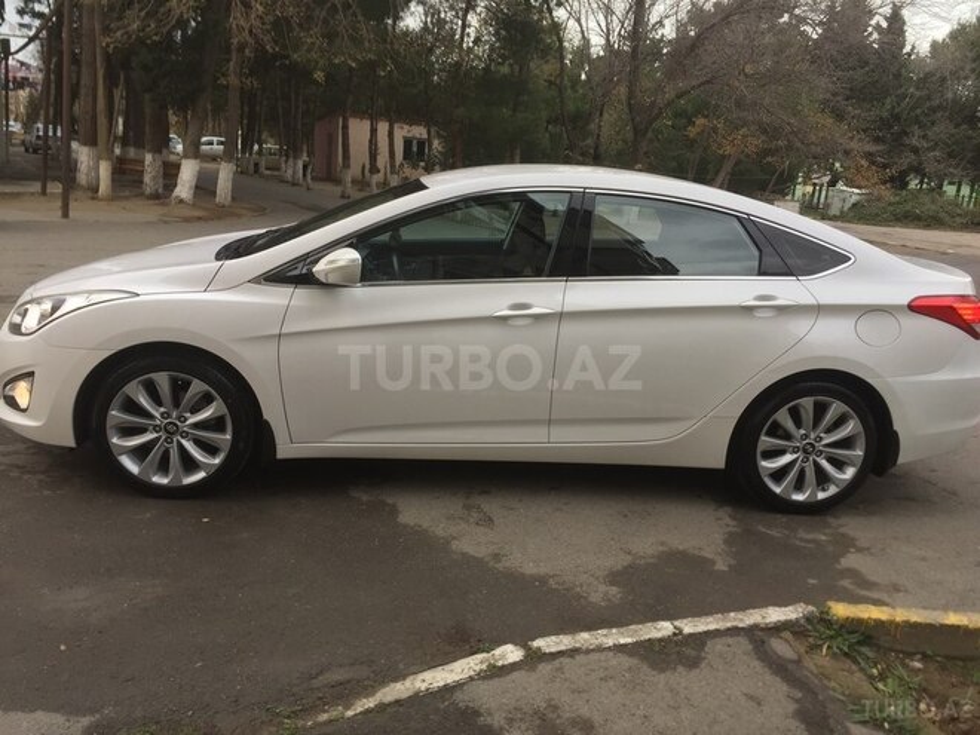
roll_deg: -5.1
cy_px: 368
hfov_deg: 61.7
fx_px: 821
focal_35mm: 29
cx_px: 490
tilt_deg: -10.1
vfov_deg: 48.2
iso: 32
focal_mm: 4.15
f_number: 2.2
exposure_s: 1/50
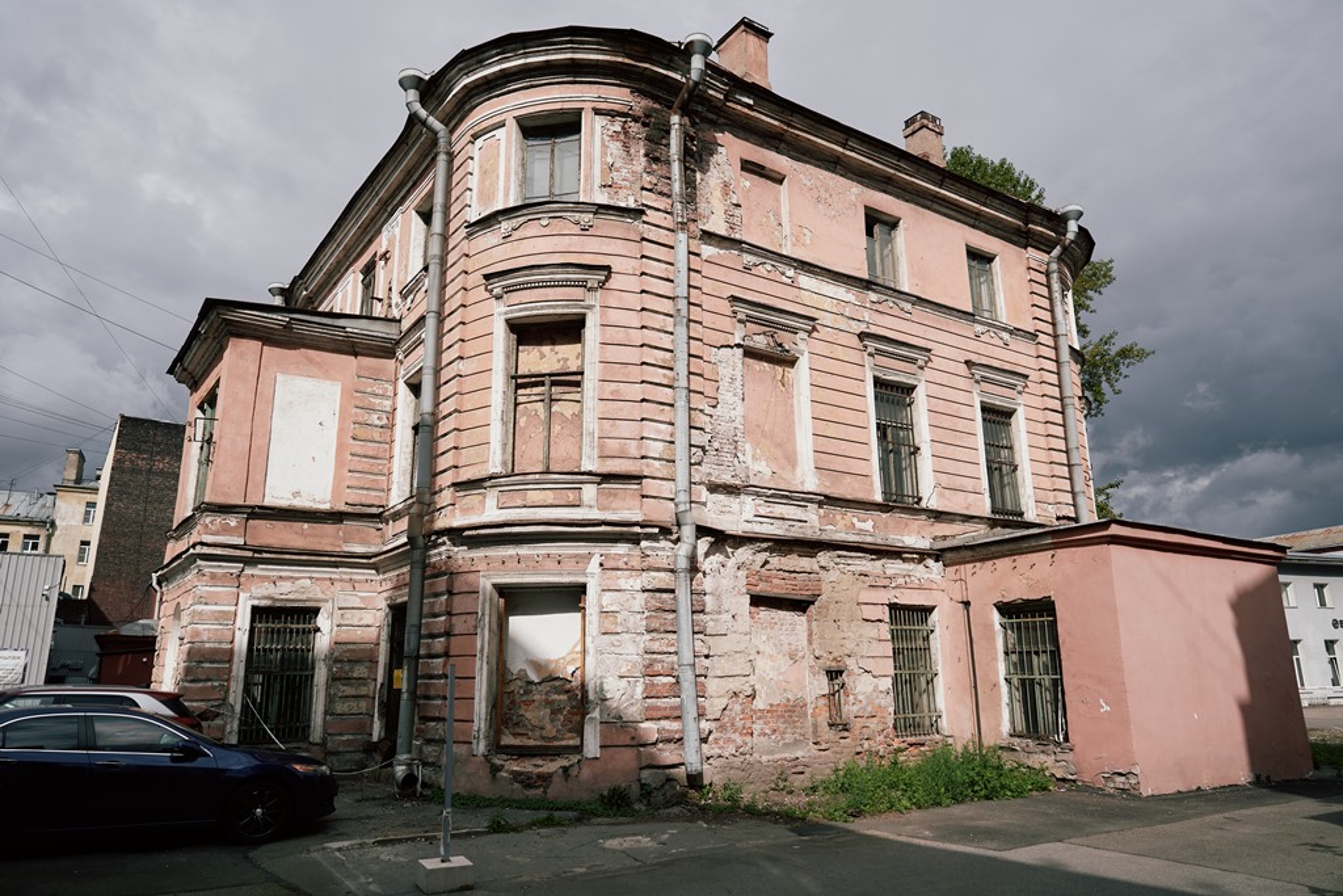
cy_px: 448
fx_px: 895
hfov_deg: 73.7
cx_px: 672
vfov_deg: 53.1
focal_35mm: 24
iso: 50
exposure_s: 1/1250
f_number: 2.8
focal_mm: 24
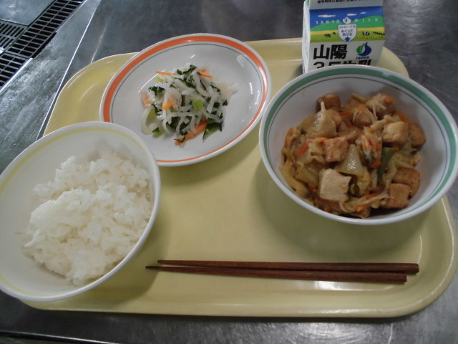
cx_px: 229
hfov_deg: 67.3
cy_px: 172
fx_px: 344
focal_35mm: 26
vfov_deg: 53.1
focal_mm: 4.6
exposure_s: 1/60
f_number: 3.5
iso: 200
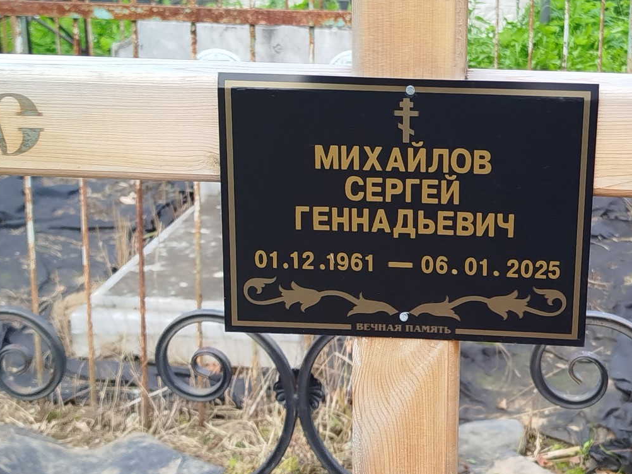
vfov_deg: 21.3
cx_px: 415
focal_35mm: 69
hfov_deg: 28.0
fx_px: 1259
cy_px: 187
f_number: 1.7
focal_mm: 5.31
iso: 50
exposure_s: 1/132
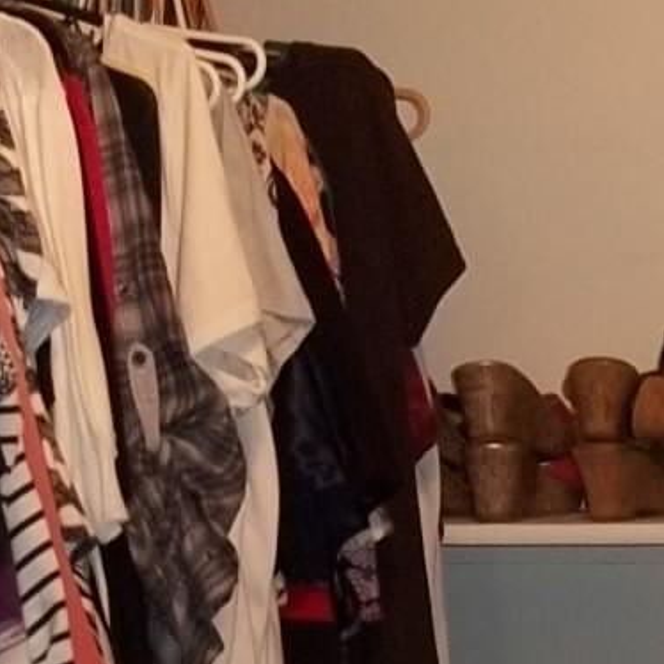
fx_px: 2365
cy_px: 806
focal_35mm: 109
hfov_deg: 15.9
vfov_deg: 15.4
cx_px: 536
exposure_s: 1/30
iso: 160
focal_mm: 6.5
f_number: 3.1
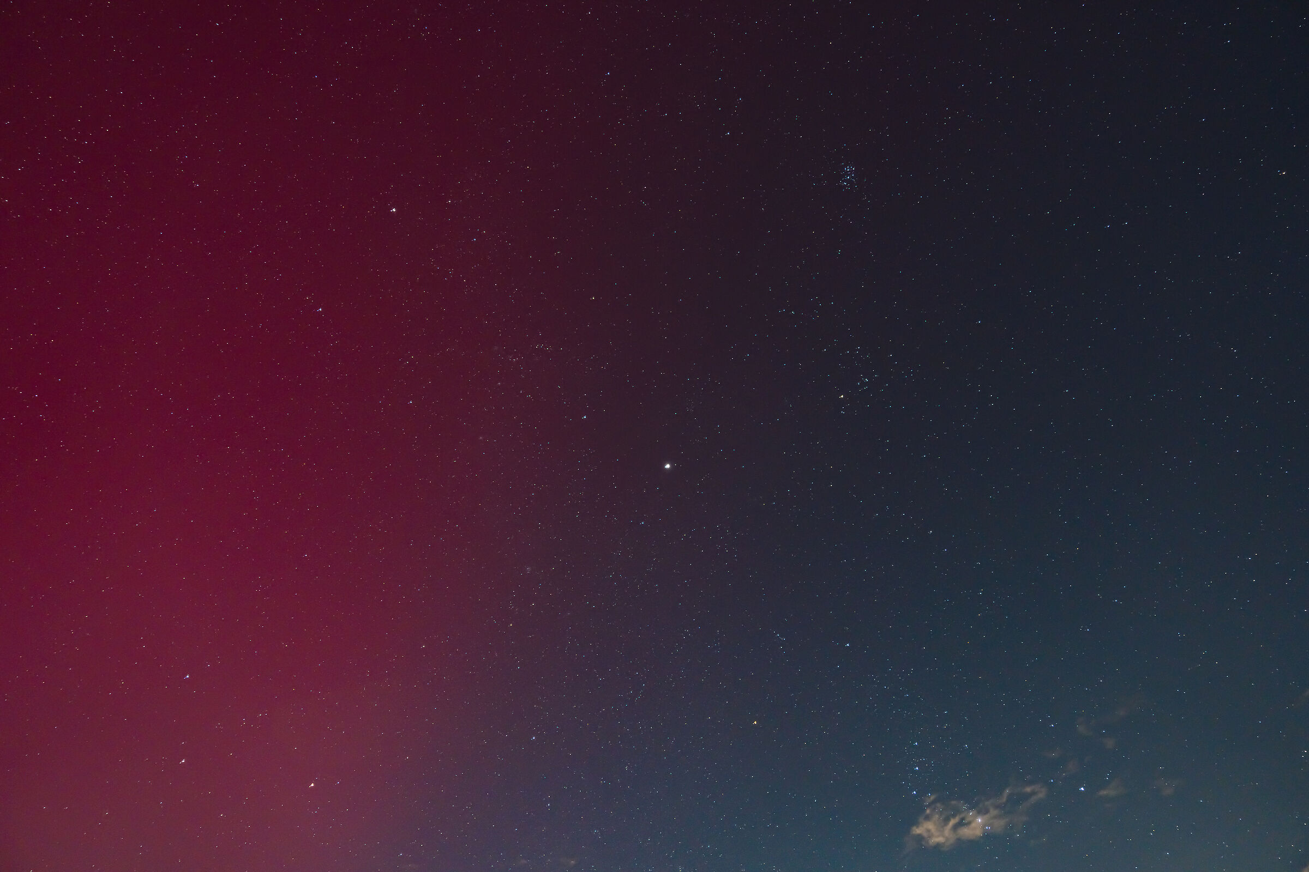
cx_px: 654
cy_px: 436
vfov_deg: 53.1
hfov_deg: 73.7
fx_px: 873
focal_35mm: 24
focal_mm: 24
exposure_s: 10
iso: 400
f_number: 2.8
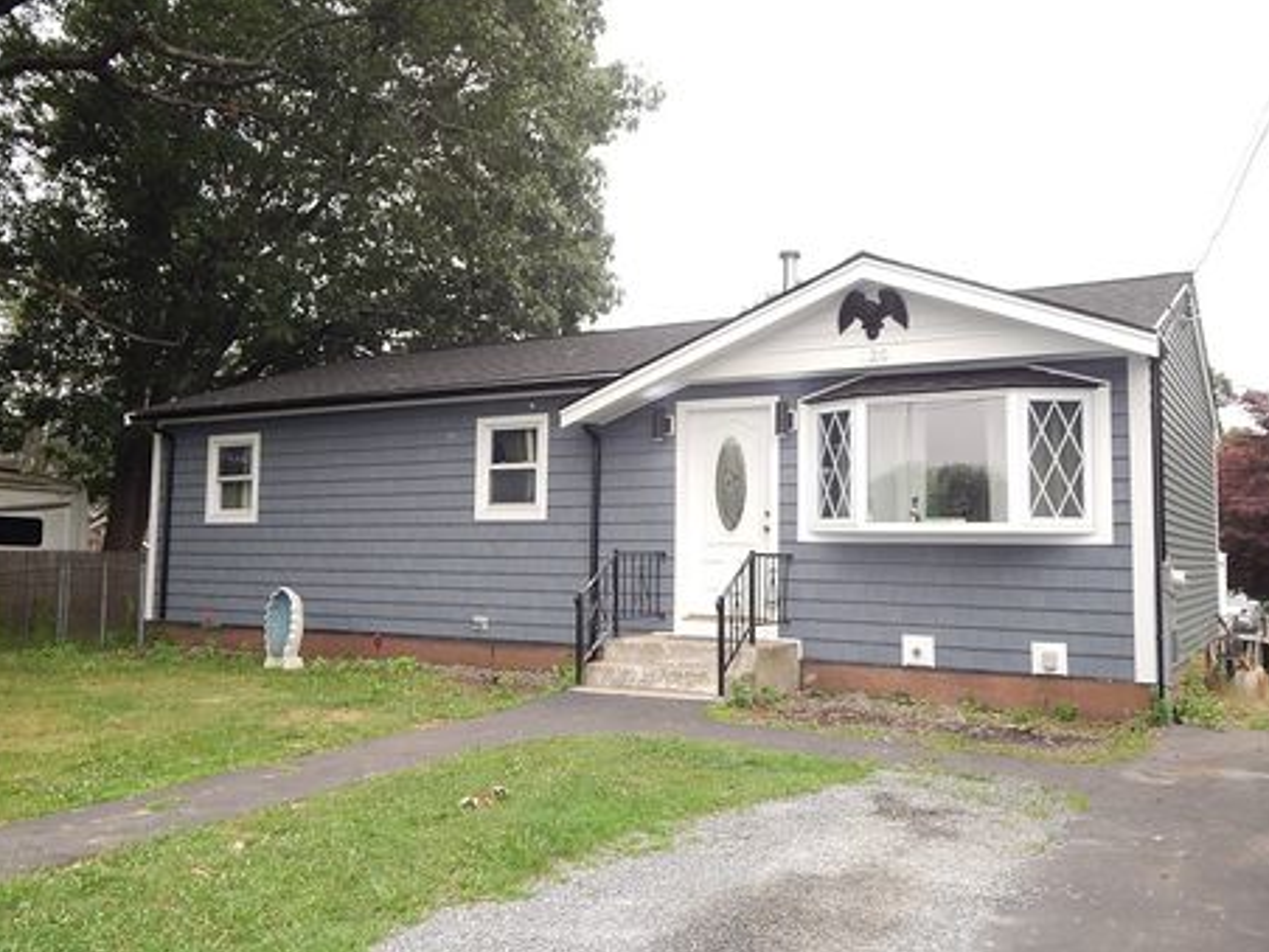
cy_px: 448
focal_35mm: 31
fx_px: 1136
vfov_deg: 45.4
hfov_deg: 58.3
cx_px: 623
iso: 180
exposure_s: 1/50
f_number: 3.2
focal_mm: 5.1
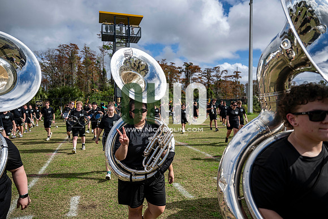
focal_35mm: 24
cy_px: 110
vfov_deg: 53.2
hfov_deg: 73.7
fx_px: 219
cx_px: 164
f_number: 2.8
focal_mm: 24
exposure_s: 1/1250
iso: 40
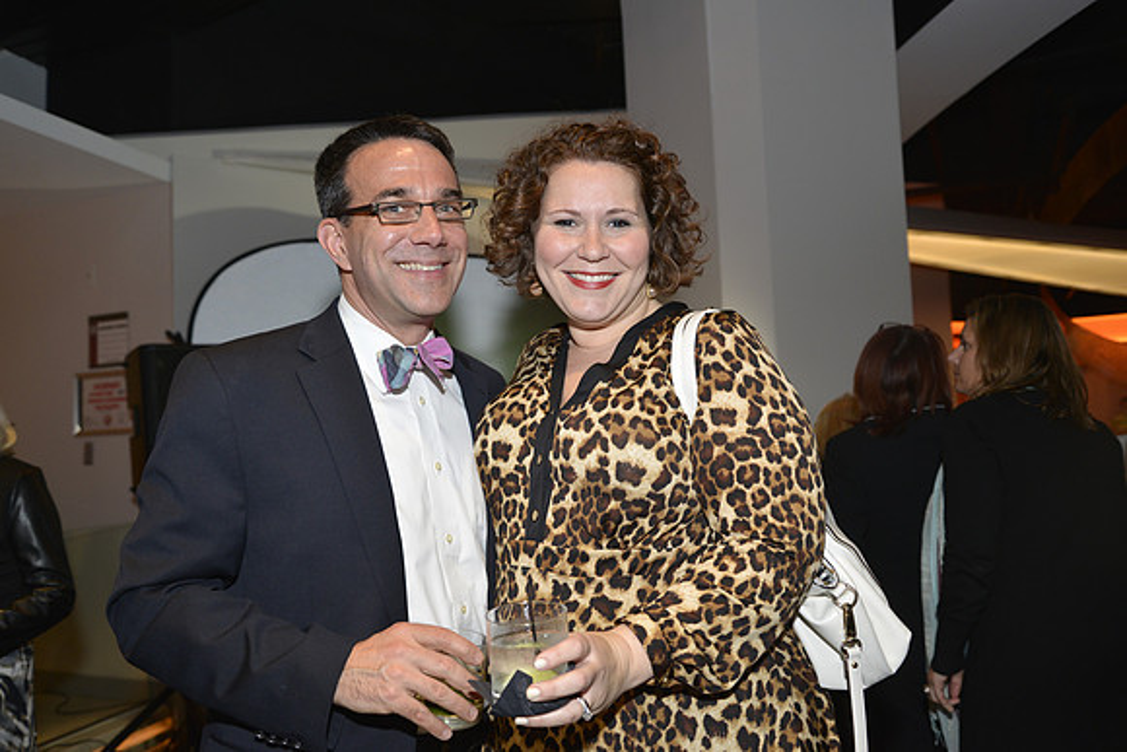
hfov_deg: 60.3
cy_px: 376
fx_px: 971
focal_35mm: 31
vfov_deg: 42.3
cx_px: 564
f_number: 4
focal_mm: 31
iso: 800
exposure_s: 1/60
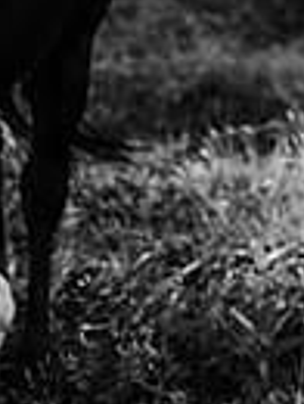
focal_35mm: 166
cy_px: 485
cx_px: -143
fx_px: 1937
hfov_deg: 8.8
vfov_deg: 11.6
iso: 200
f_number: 2.8
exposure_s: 1/800
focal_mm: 50
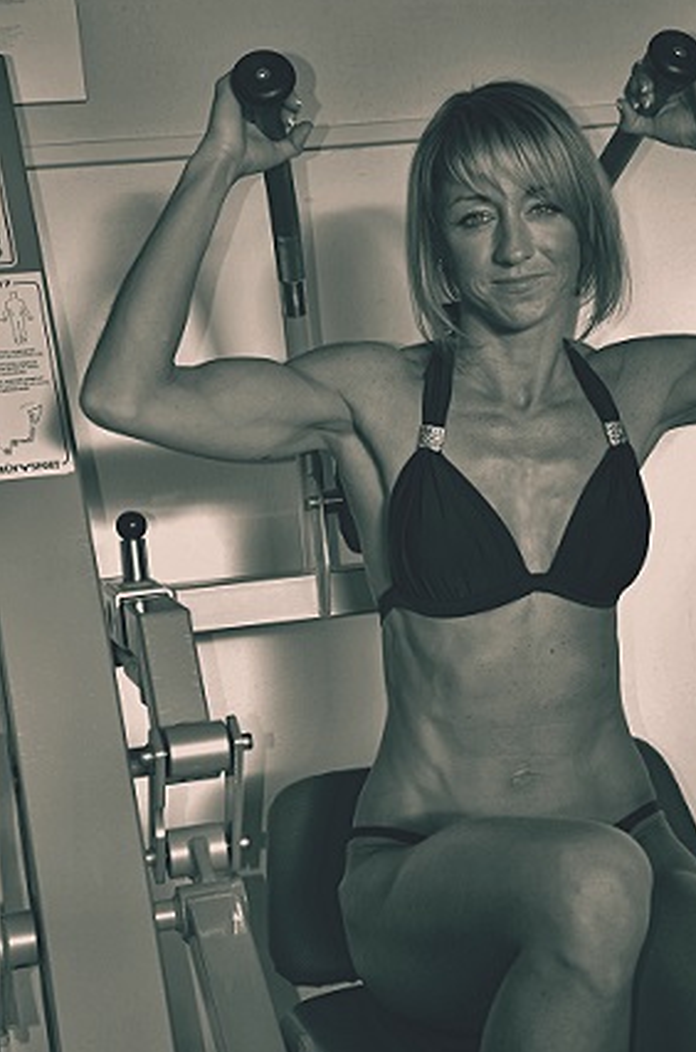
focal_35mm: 85
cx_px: 491
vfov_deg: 24.0
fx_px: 2477
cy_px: 532
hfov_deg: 15.9
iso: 200
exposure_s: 1/125
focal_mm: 40
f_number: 4.5
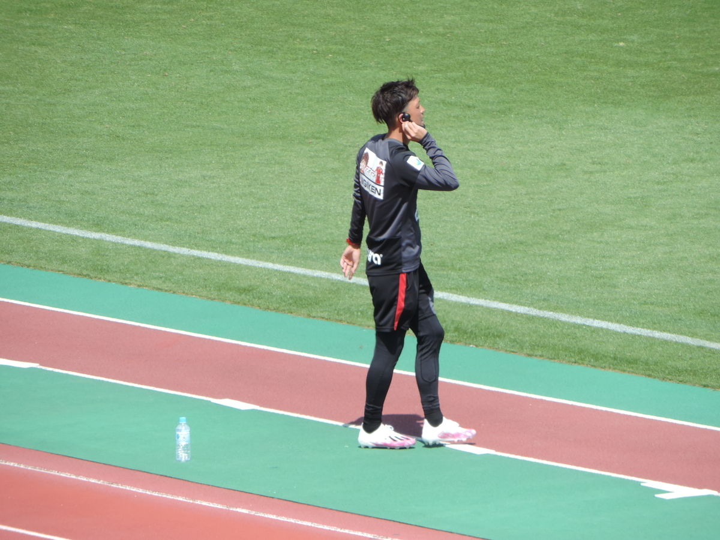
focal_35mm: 600
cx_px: 360
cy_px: 270
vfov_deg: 2.5
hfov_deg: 3.3
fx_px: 12480
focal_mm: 107
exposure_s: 1/250
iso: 80
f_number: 4.9
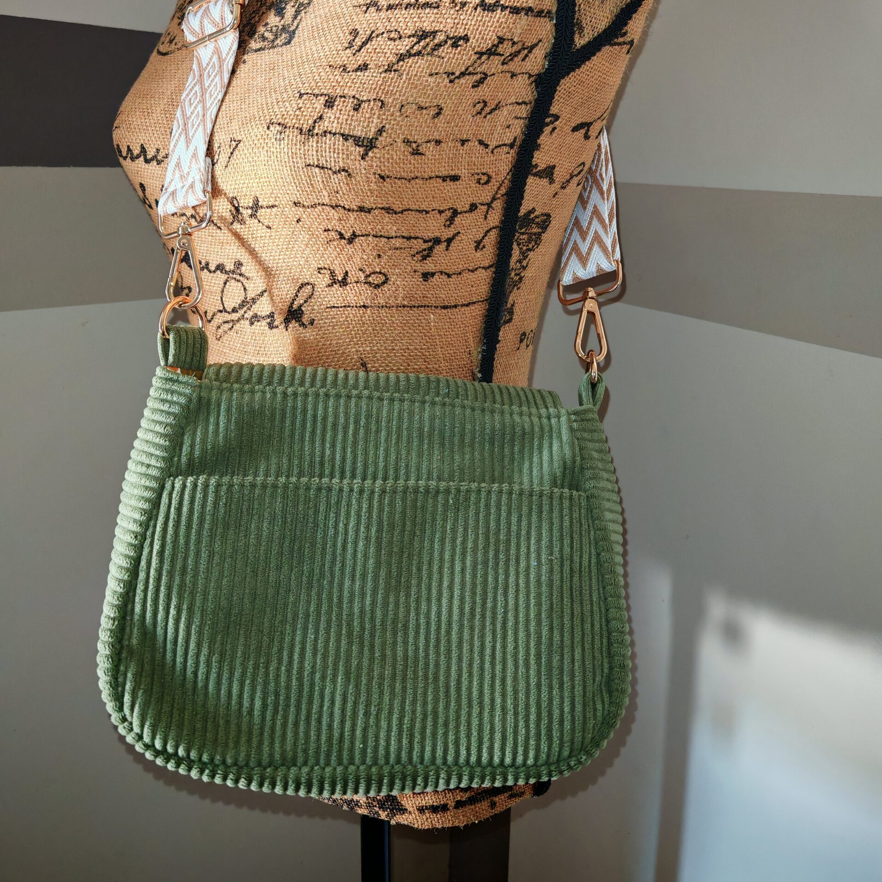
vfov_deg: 50.4
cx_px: 443
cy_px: 311
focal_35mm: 32
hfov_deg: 51.1
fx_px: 922
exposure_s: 1/50
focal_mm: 6.67
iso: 800
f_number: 1.9
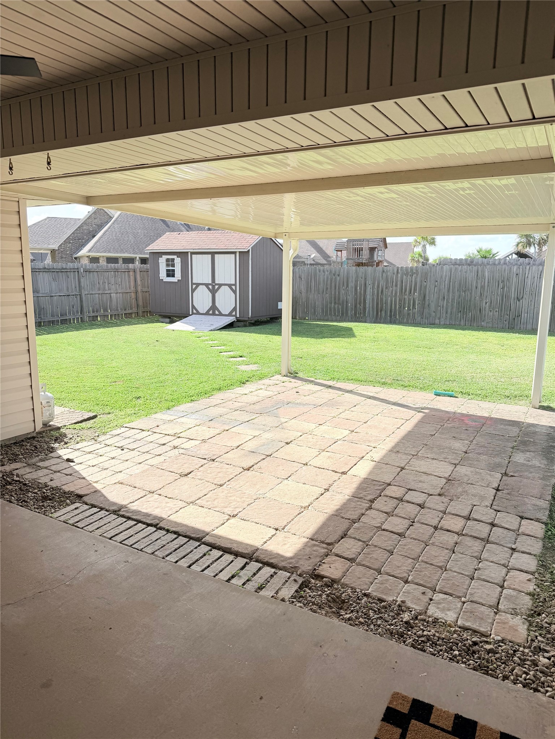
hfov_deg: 56.8
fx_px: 513
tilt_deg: -9.2
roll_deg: -0.6
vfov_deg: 71.6
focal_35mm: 24
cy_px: 370
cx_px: 278
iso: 80
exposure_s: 1/2110
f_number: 1.78
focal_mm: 6.76
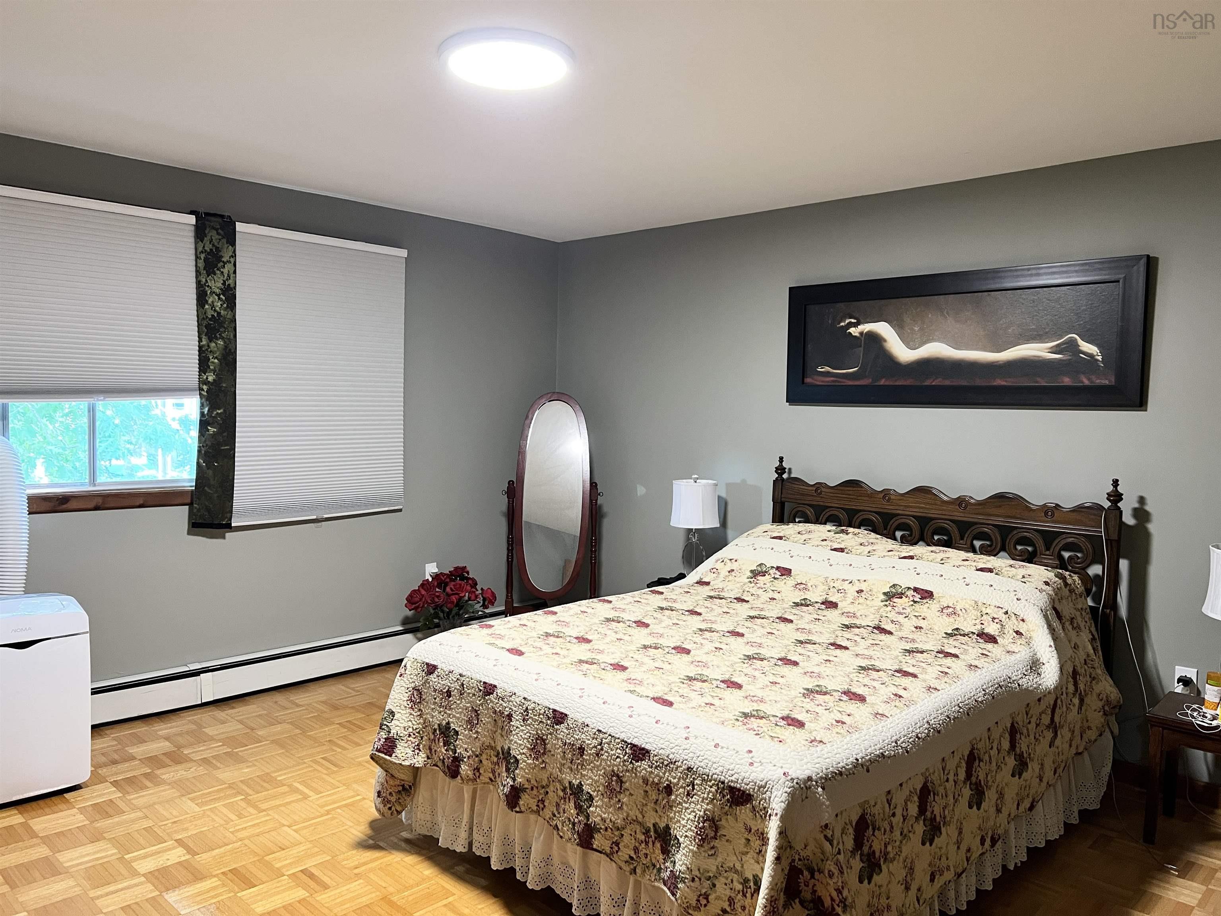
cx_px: 610
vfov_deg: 53.1
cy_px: 458
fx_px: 917
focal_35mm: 26
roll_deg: -0.5
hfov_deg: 67.3
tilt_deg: -3.1
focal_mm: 5.7
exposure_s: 1/60
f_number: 1.5
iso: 320
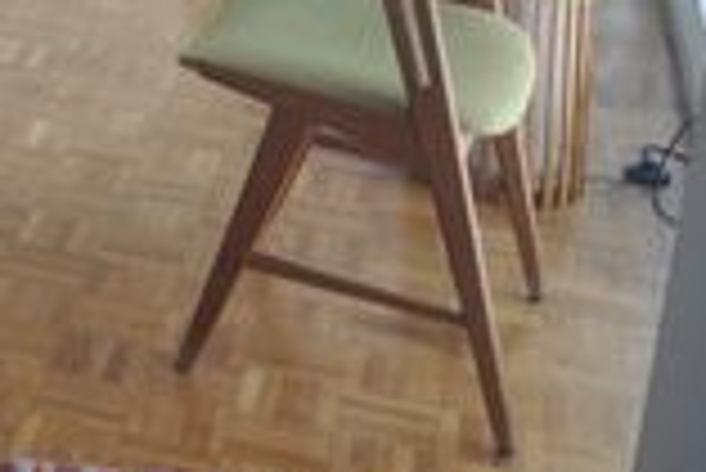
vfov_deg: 12.5
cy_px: -290
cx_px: -630
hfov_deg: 16.2
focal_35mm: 103
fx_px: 2022
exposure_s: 1/60
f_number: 4
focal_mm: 18
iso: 560
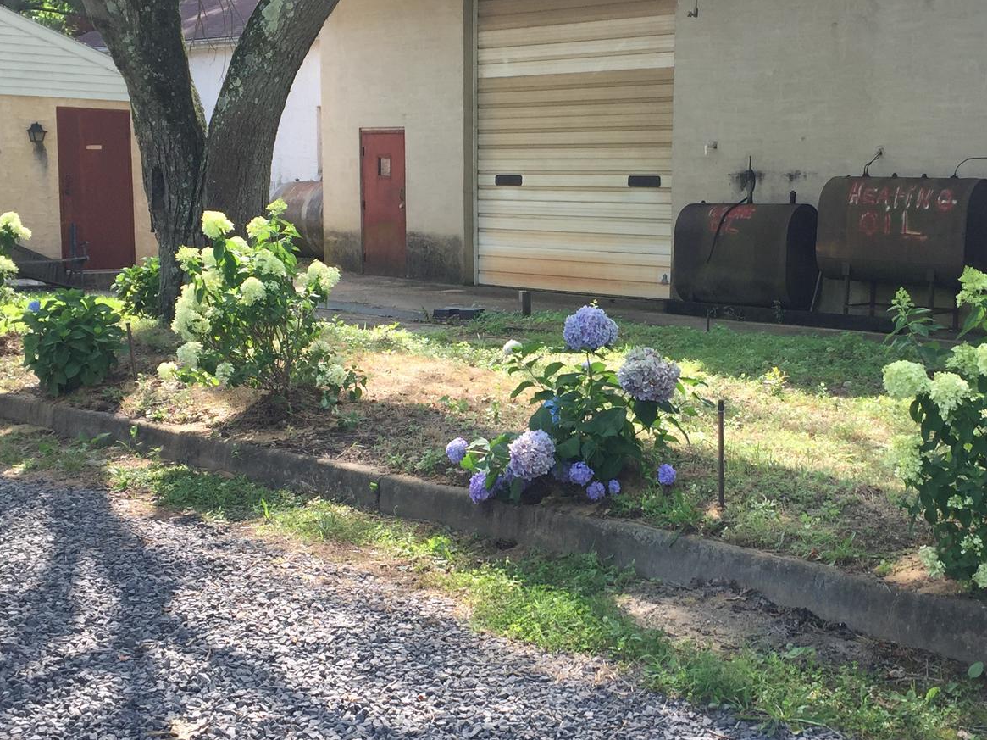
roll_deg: -0.5
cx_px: 595
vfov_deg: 28.5
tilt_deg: -8.6
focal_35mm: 51
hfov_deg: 37.4
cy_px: 403
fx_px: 1454
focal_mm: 4.15
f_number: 2.2
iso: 32
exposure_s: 1/338
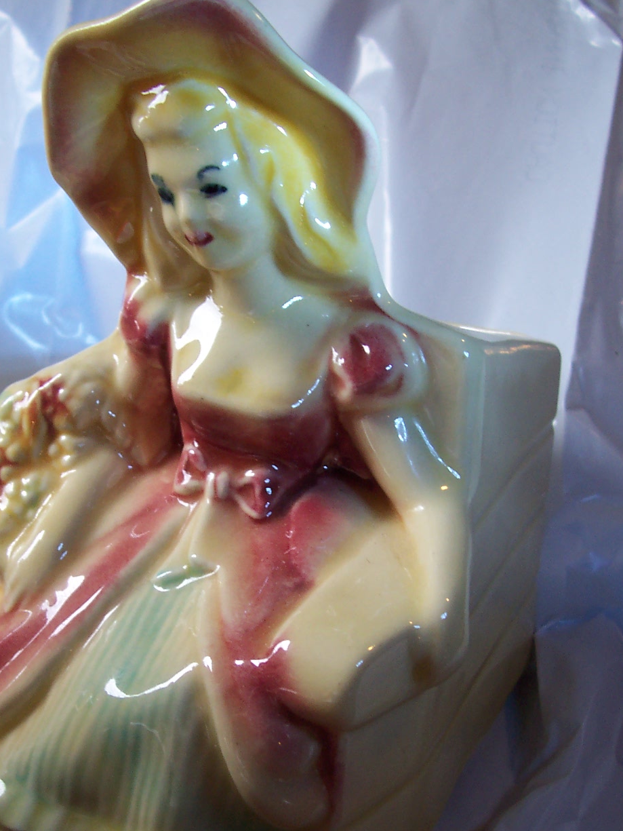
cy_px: 541
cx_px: 264
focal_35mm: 50
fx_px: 1200
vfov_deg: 37.8
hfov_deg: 29.1
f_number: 2.8
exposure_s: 1/45
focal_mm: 5.6
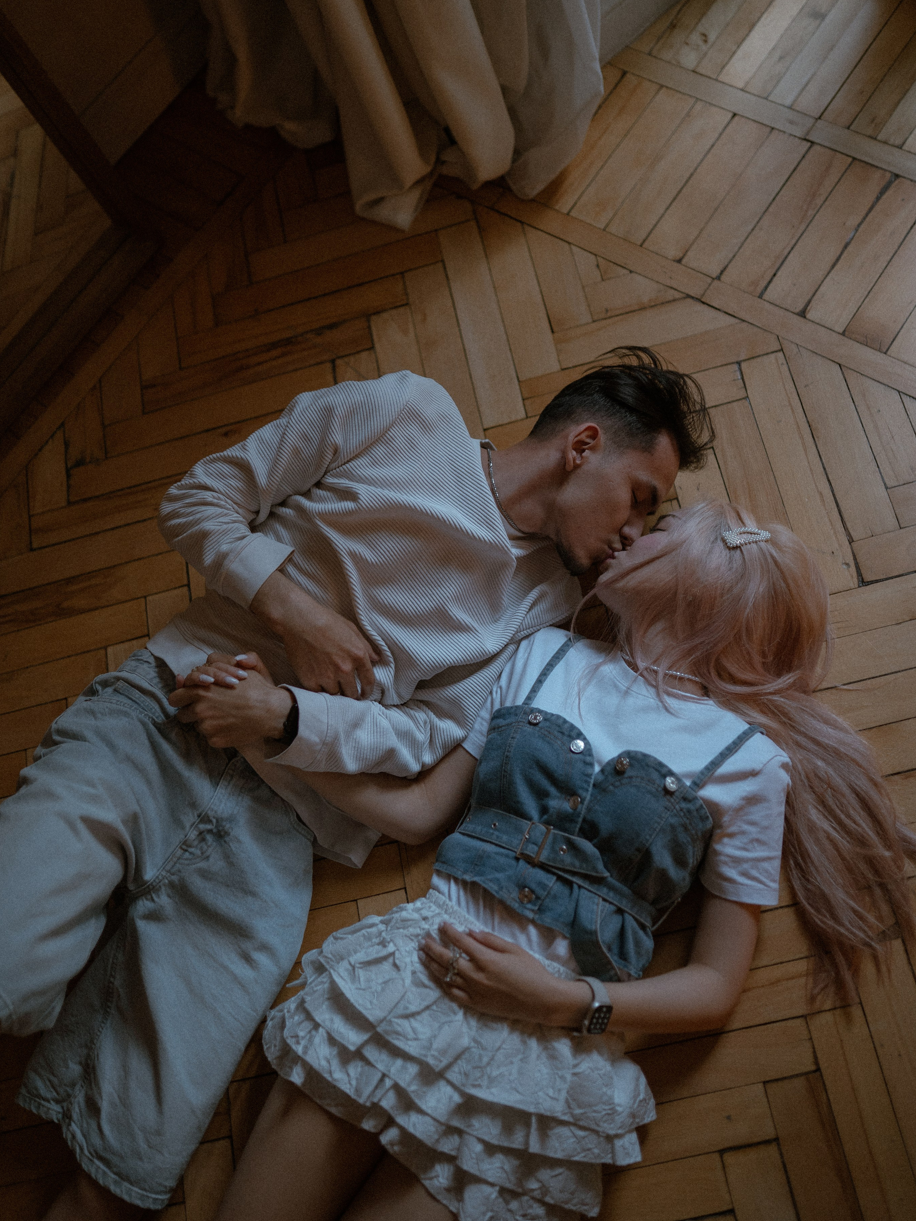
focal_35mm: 38
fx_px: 1341
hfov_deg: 37.7
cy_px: 559
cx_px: 457
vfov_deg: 48.9
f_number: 1.4
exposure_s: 1/200
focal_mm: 35
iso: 1000
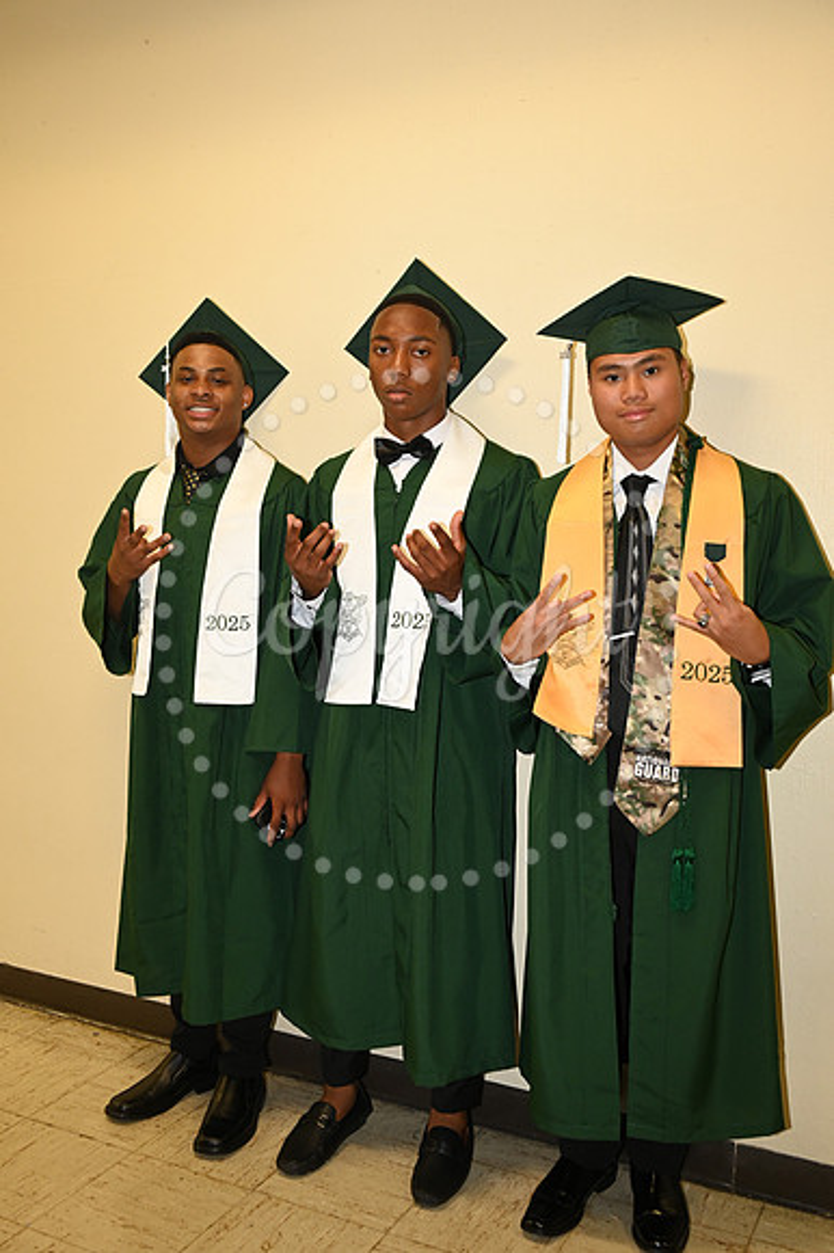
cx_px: 417
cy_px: 626
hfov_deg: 37.8
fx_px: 1218
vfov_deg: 54.5
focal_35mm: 35
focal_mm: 35
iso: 1600
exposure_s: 1/60
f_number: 5.6
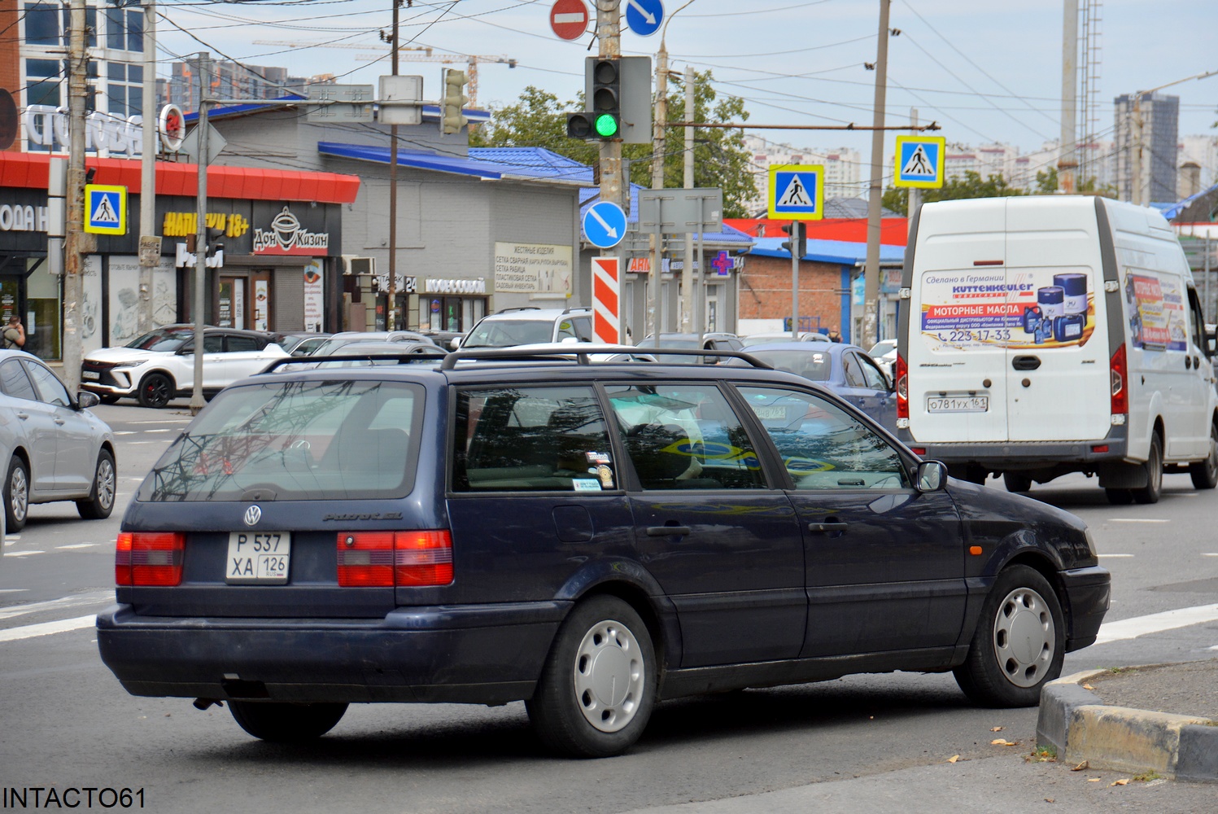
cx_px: 609
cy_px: 407
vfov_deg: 10.2
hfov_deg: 15.2
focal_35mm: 135
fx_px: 4570
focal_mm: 90
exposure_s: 1/1250
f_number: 5.3
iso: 400
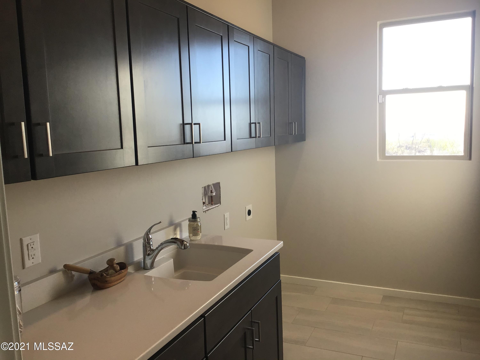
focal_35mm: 31
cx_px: 240
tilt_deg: -6.8
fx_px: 430
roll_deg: +1.2
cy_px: 180
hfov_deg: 58.4
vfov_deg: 45.4
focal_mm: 3.3
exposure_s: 1/60
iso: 32
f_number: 2.4
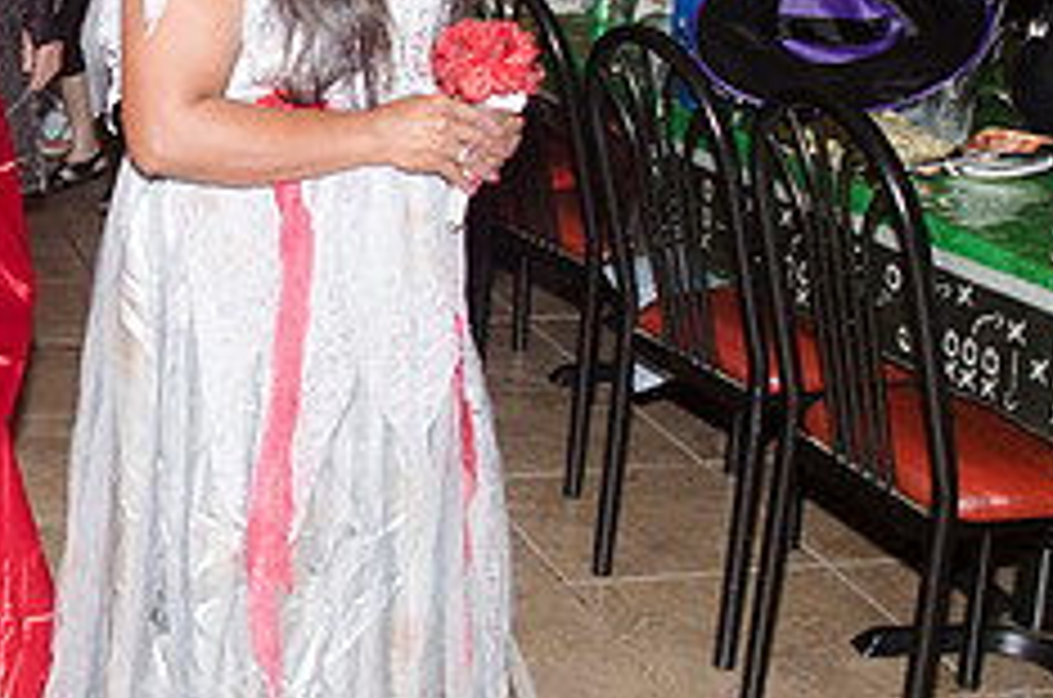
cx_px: -104
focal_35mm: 67
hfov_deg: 27.6
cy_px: 90
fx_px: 1956
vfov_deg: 19.9
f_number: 4
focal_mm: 18
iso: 800
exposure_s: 1/60
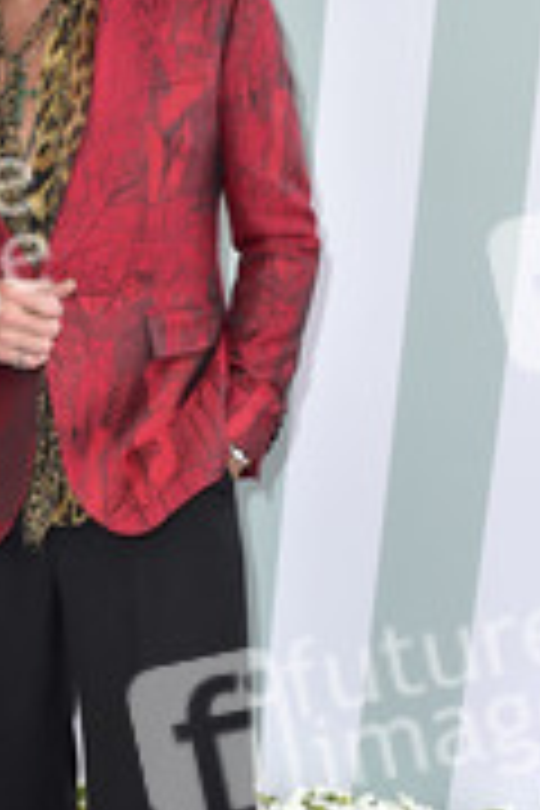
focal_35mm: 71
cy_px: 490
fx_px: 1597
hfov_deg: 18.5
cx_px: -47
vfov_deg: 28.4
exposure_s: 1/250
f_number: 6.3
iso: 250
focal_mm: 32
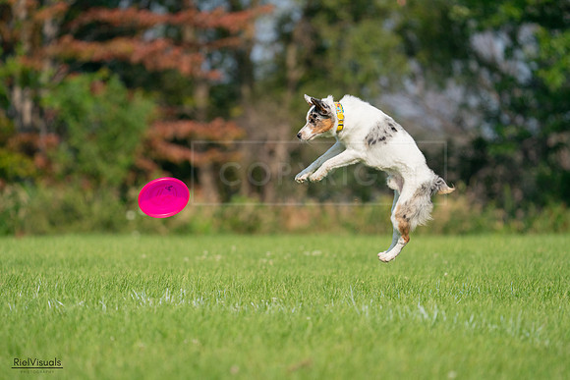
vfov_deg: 3.7
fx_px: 5875
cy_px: 190
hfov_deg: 5.6
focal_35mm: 371
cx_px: 285
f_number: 6.3
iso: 1000
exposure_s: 1/4000
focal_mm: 371
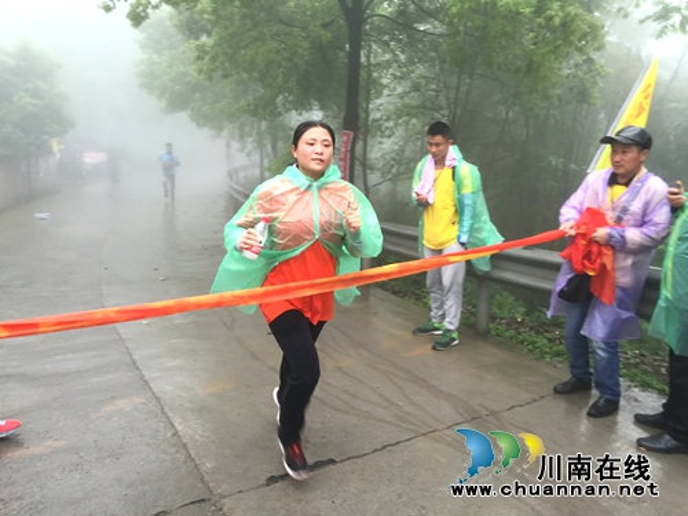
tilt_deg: -17.6
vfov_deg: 48.2
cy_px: 258
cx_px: 344
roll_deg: -3.3
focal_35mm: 29
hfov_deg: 61.7
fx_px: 576
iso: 40
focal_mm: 4.15
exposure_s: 1/33
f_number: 2.2
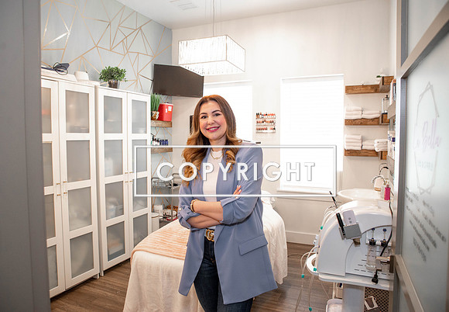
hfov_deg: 71.7
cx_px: 216
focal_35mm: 25
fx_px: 311
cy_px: 156
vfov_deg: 53.2
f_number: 5
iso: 1600
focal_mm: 24
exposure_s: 1/250
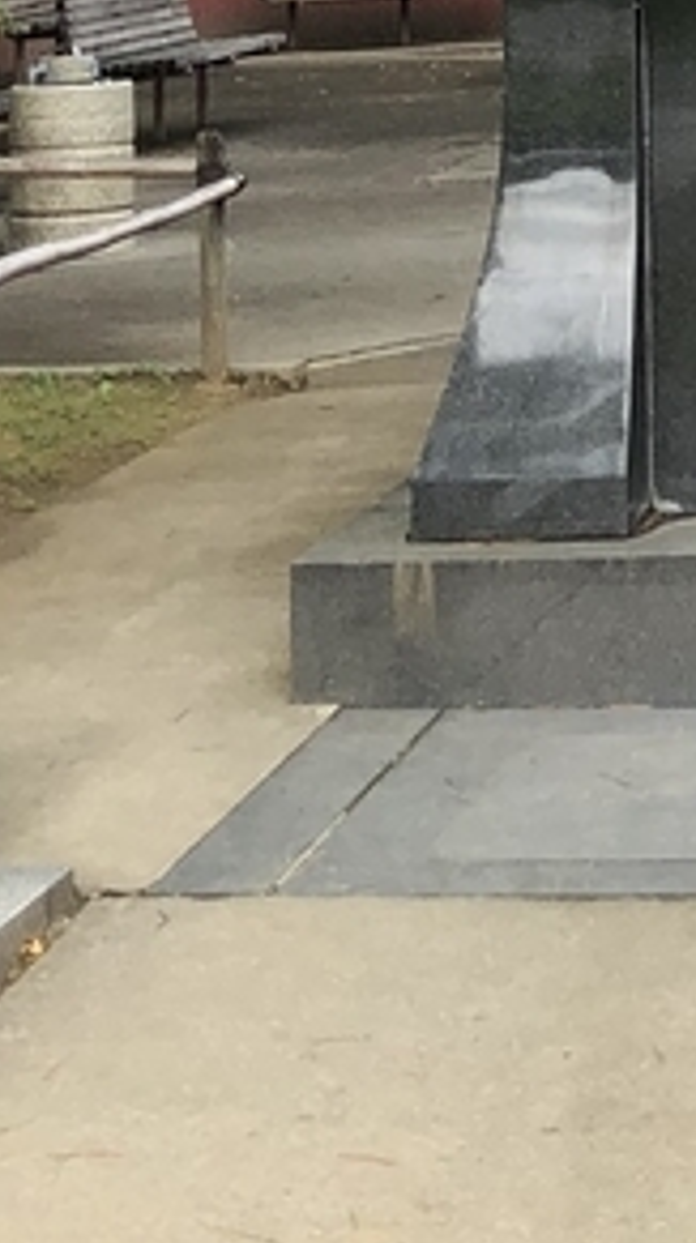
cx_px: 1110
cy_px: -483
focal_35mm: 126
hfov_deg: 9.3
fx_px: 4147
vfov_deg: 15.9
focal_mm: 3.99
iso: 20
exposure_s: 1/1130
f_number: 1.8
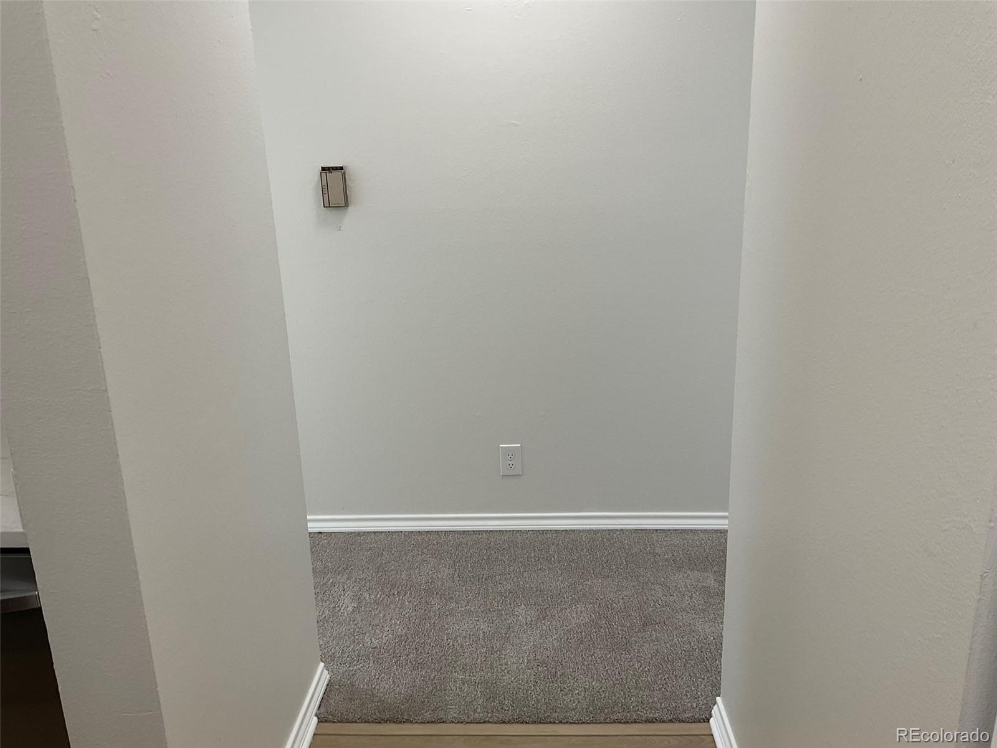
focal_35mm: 29
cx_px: 498
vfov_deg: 48.2
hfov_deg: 61.7
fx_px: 835
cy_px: 374
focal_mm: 3
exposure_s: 1/120
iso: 25
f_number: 1.8
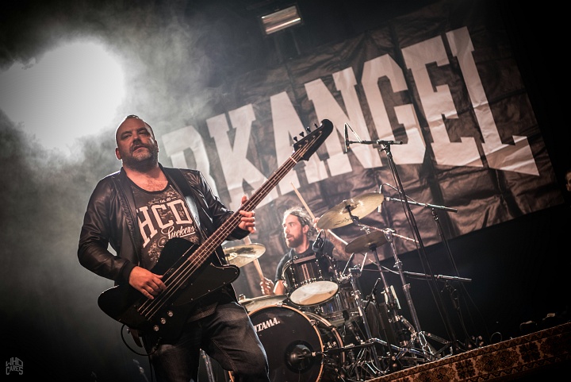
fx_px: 1032
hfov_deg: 30.9
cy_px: 191
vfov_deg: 21.0
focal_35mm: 65
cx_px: 286
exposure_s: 1/100
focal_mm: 65
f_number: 2.8
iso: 800
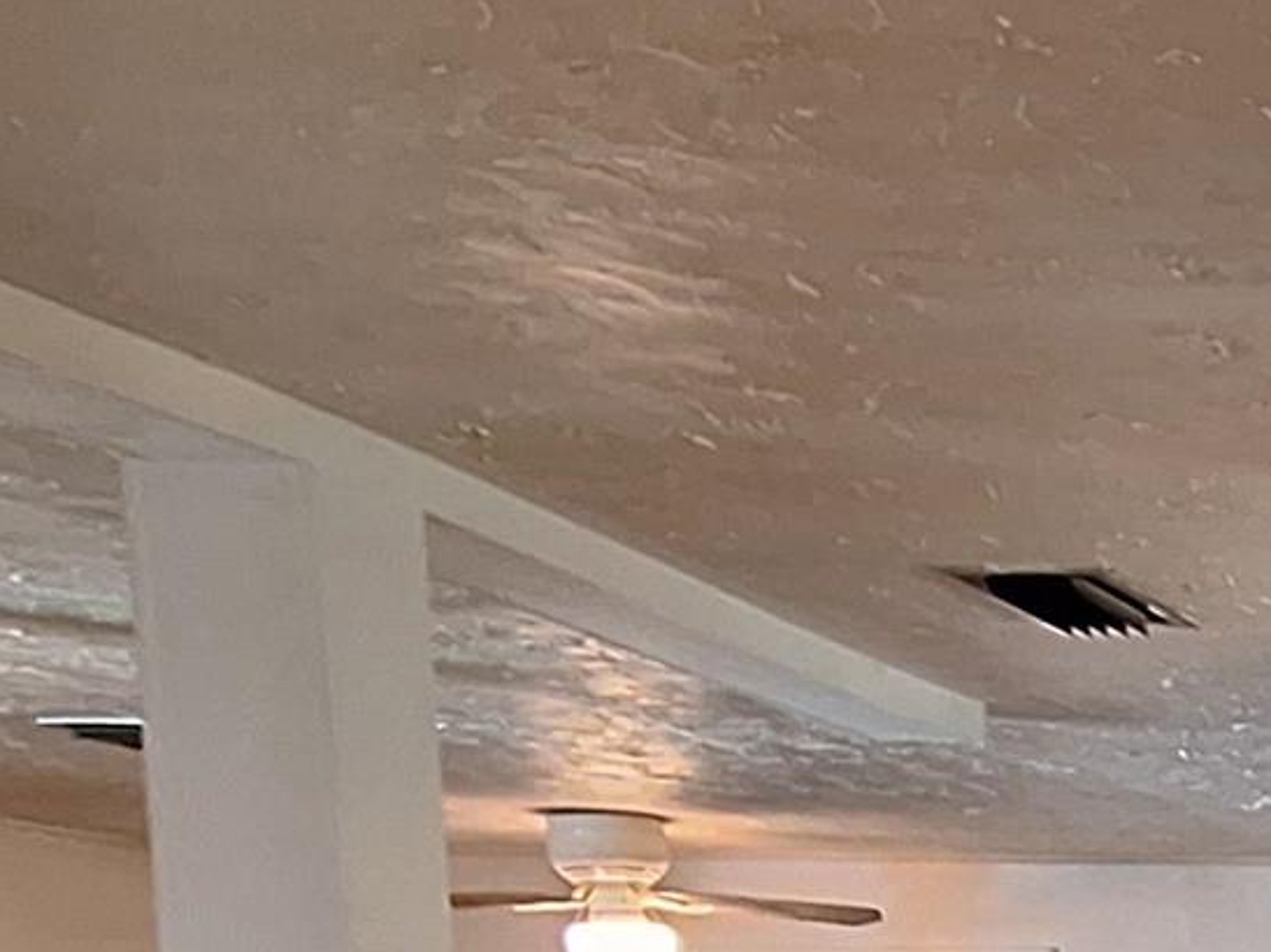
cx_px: 2152
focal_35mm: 73
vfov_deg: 17.5
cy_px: 1553
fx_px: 2680
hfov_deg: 20.6
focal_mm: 1.74
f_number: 2.2
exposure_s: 1/24
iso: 160
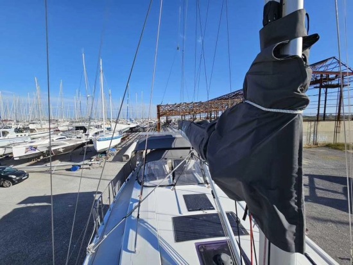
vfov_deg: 90.0
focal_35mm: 13
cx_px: 176
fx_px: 133
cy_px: 132
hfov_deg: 106.2
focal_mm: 2.2
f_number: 2.2
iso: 50
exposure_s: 1/2760
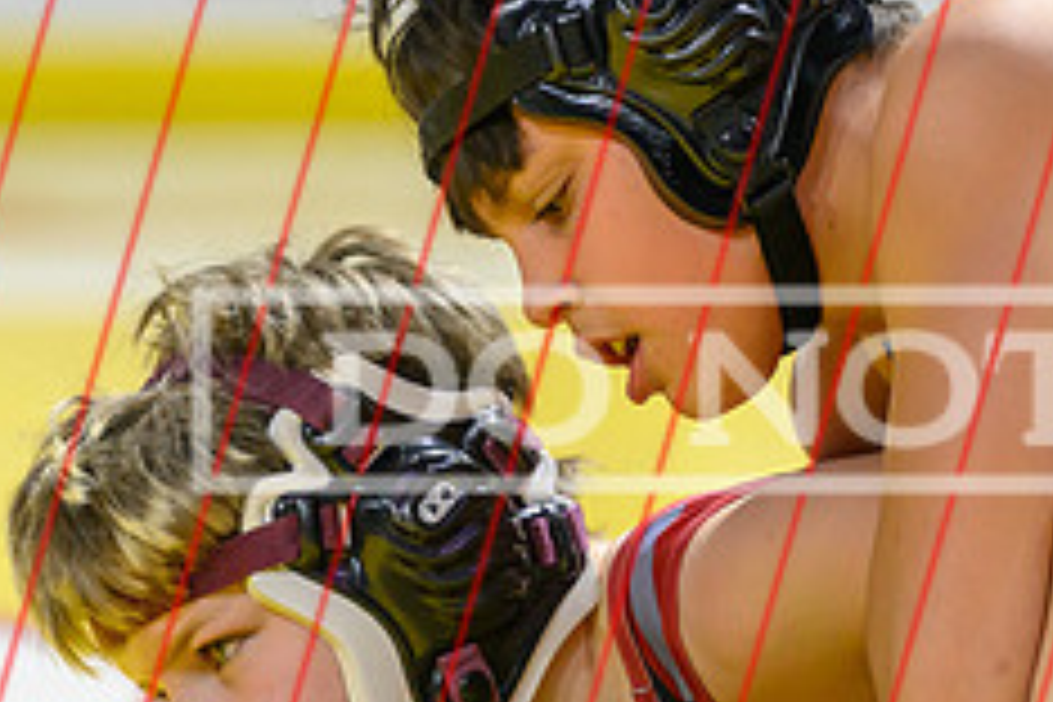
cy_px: 473
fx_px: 17168
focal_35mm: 587
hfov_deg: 3.5
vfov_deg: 2.3
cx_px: 681
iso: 2200
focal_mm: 180
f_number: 2.8
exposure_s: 1/800
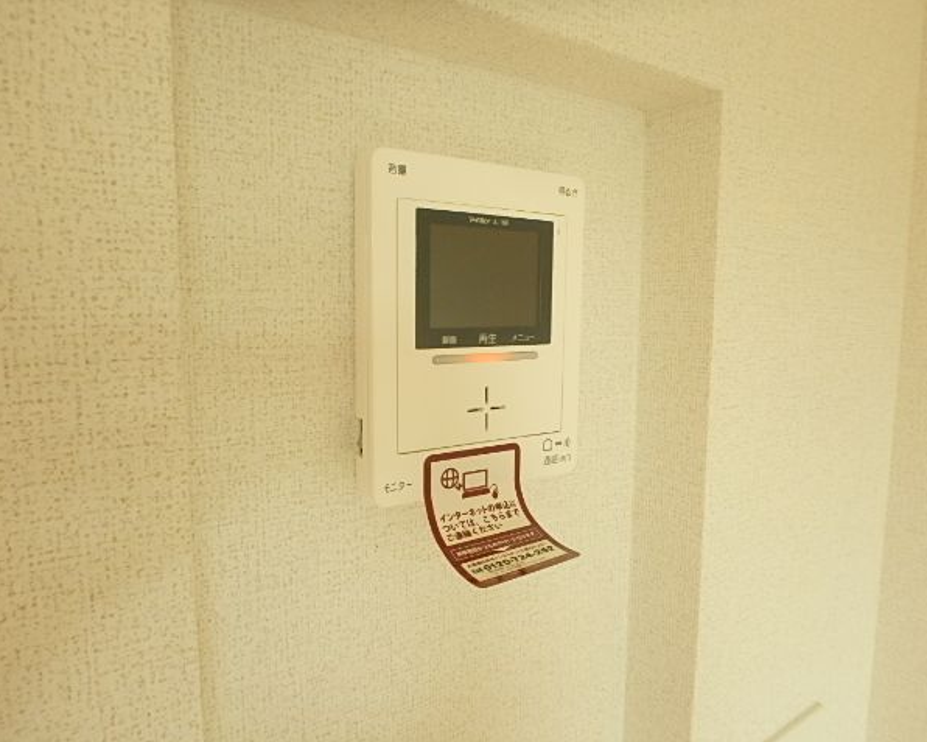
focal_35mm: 22
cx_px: 465
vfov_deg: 63.1
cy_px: 372
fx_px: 604
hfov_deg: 75.0
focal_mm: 3.7
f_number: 3.5
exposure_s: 1/30
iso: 320
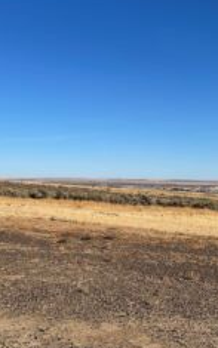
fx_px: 447
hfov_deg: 27.3
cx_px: 80
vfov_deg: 42.6
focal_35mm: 47
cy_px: 154
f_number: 1.6
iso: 32
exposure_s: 1/5556
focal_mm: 4.2
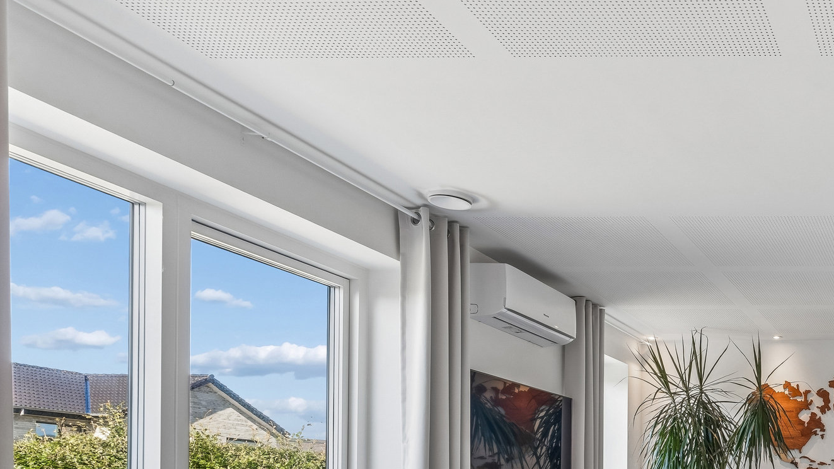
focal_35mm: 38
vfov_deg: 28.6
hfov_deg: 41.5
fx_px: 840
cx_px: 928
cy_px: 505
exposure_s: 1/8
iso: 200
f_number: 10
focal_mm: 16
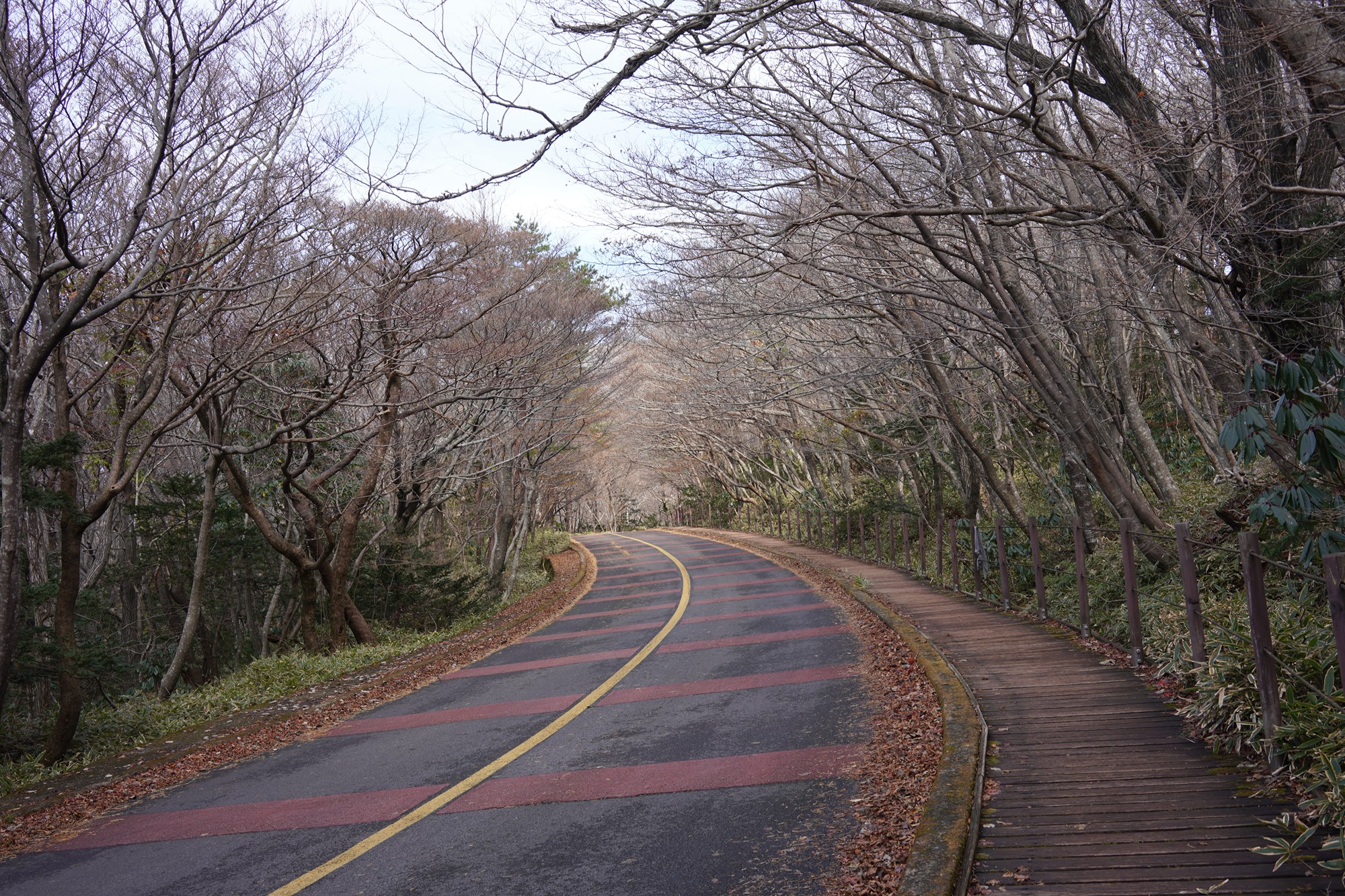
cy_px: 448
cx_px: 672
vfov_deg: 37.9
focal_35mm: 35
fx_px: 1308
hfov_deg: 54.4
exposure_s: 1/100
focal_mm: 35
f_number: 7.1
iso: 100
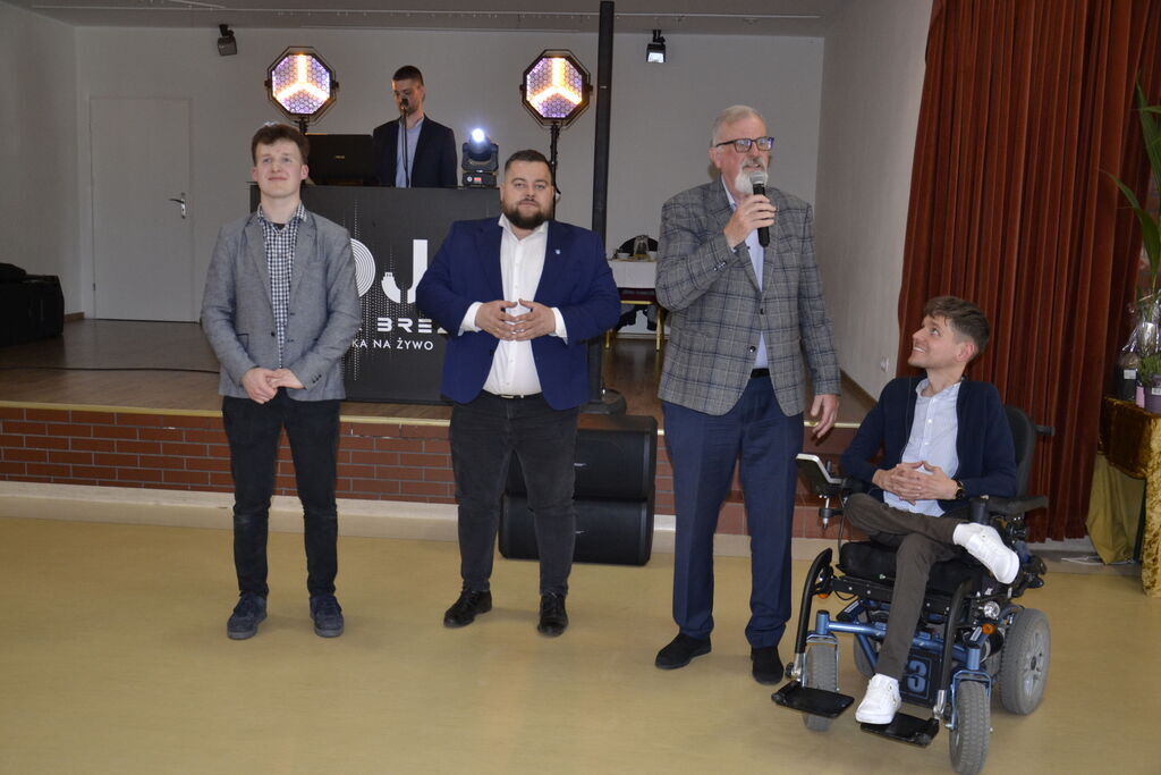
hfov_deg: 51.3
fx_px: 1209
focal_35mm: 38
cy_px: 388
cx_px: 580
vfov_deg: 35.5
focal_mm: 25
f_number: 4
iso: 1000
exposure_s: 1/60
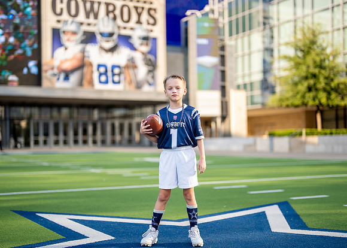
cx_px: 171
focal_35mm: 56
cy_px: 128
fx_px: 550
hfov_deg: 35.0
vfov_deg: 25.4
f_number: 1.2
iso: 100
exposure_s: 1/2000
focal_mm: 50
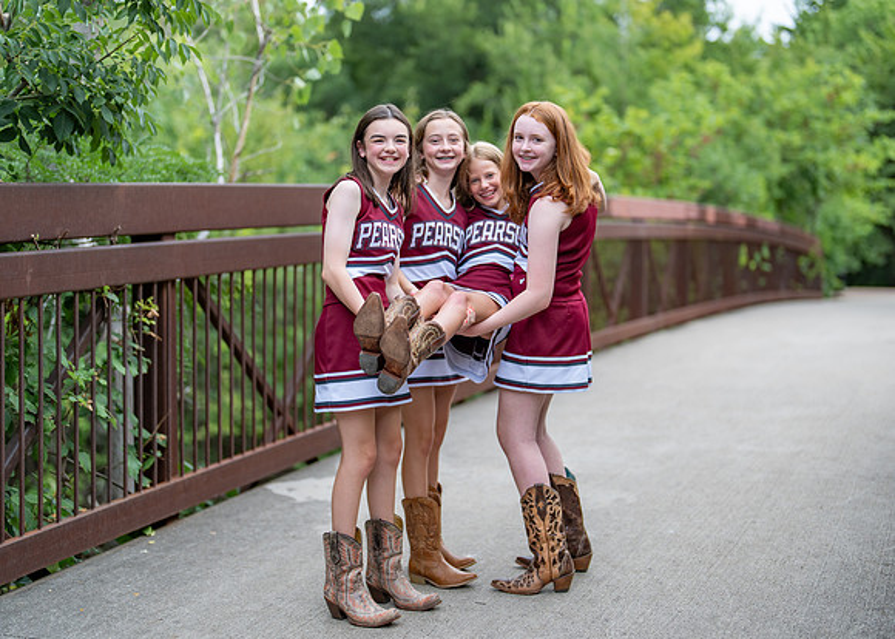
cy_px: 310
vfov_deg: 26.0
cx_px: 468
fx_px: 1382
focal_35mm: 54
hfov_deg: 35.9
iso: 100
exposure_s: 1/1250
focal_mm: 50
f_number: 1.2
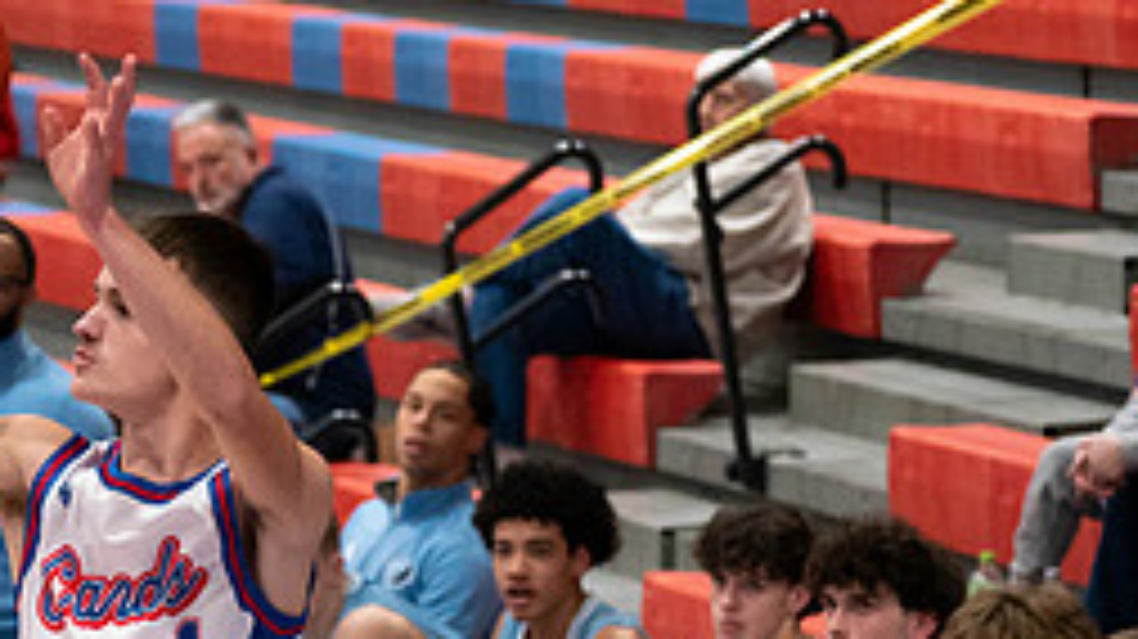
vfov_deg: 6.5
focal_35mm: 186
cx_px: 121
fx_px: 5610
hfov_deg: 11.5
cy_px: 621
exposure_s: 1/1000
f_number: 2.8
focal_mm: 70
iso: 4000
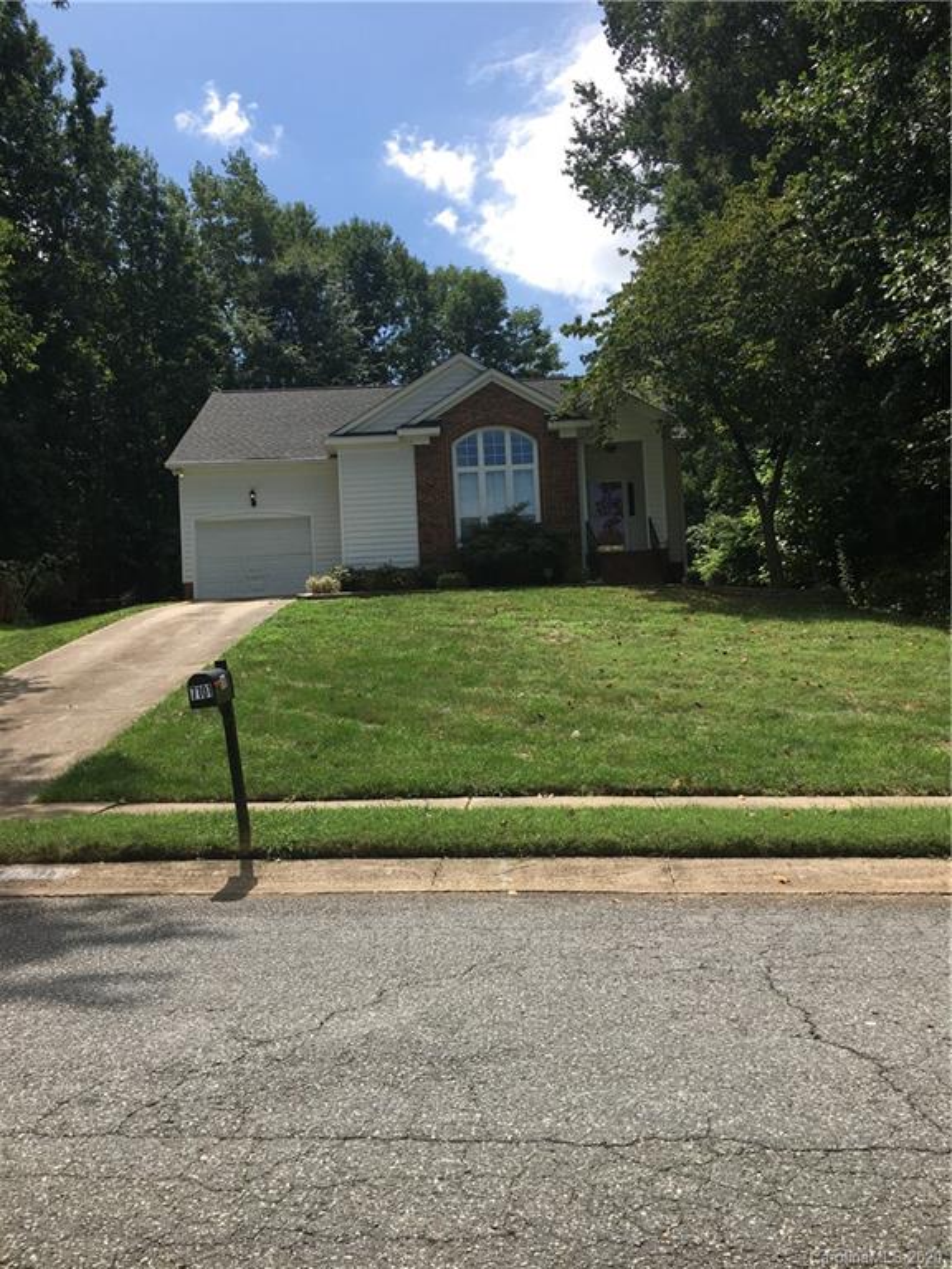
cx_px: 476
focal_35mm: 29
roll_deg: +2.6
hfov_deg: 48.2
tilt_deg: +2.0
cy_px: 634
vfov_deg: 61.7
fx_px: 1063
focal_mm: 4.15
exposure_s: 1/1350
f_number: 2.2
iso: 25
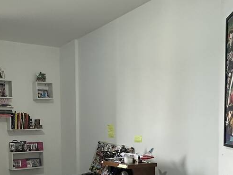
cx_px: 36
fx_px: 276
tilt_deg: -3.6
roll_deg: +0.4
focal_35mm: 41
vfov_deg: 34.0
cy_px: 142
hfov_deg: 43.0
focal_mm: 2.22
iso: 320
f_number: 2.2
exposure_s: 1/120
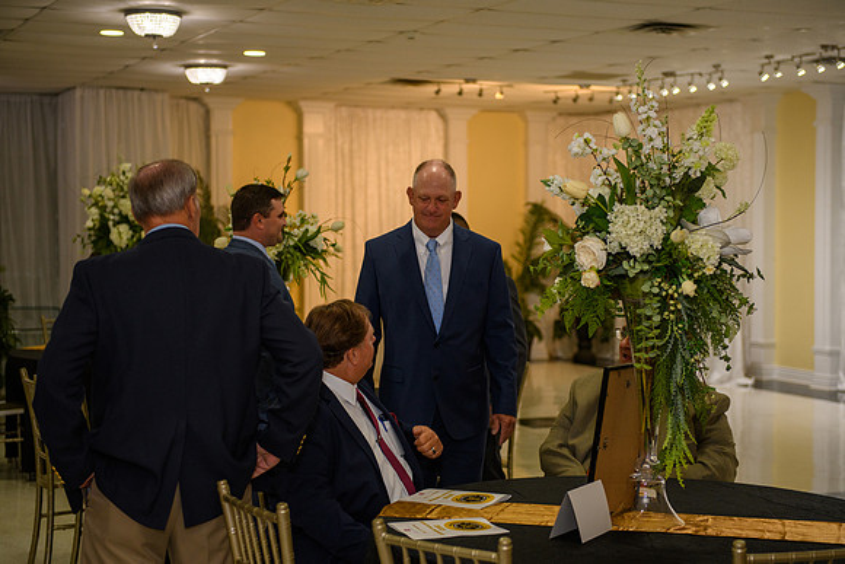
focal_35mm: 63
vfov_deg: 21.5
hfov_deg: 31.8
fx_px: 1484
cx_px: 435
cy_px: 282
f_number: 2.8
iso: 320
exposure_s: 1/200
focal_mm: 60
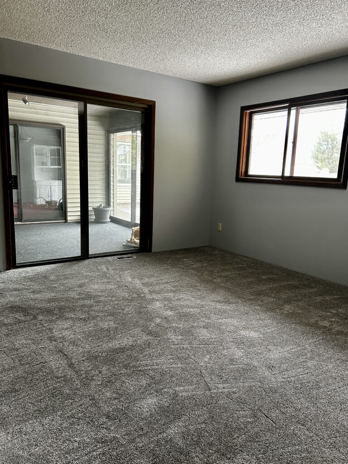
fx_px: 349
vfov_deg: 67.3
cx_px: 174
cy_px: 232
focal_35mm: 26
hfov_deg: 53.1
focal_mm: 5.7
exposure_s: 1/60
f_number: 1.5
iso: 250
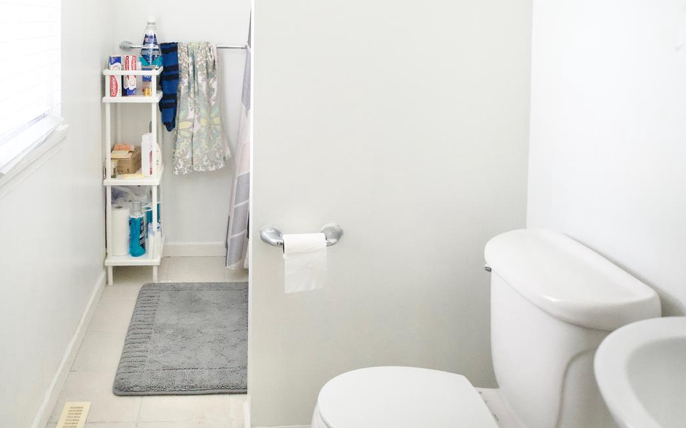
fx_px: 628
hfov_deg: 56.6
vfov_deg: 35.7
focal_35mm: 34
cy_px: 54
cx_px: 258
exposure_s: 1/160
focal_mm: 16.8
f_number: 2.8
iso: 6400
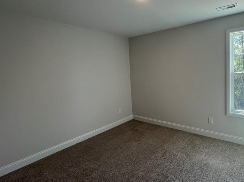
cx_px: 156
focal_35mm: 19
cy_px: 79
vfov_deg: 68.3
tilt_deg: -3.8
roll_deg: +1.7
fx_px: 134
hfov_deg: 82.7
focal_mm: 1.57
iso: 80
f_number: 1.8
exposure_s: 1/120
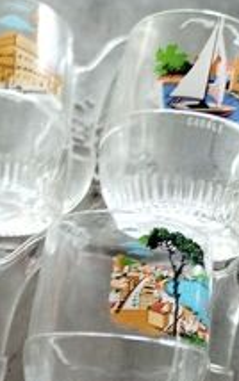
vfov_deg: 26.5
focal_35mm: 76
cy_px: 322
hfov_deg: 17.2
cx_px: 139
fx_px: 791
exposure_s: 1/33
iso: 500
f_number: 1.7
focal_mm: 5.31
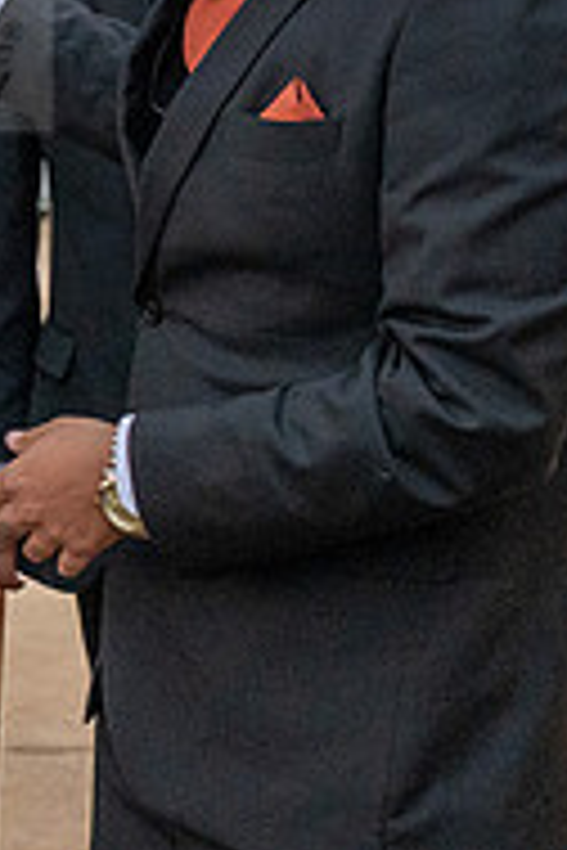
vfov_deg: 14.2
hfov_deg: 8.7
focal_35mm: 144
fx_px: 3402
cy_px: 294
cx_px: -794
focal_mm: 34
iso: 2500
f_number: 4
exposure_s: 1/200
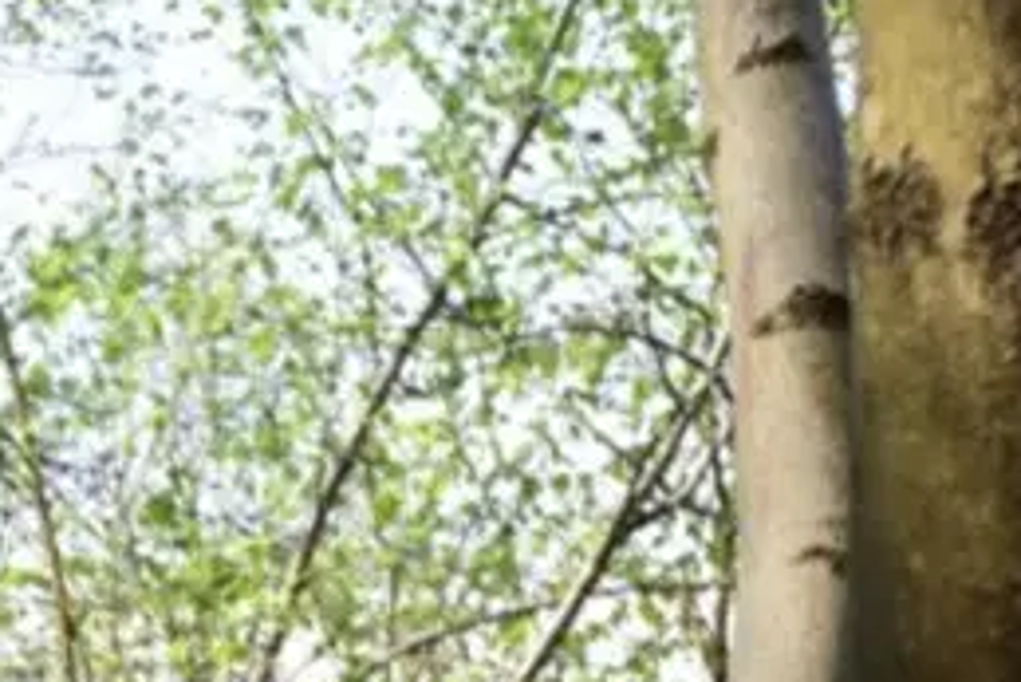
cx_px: -1171
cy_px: 1565
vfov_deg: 7.9
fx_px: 4597
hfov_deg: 11.2
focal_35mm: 162
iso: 640
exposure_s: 1/1250
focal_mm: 35
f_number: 4.5
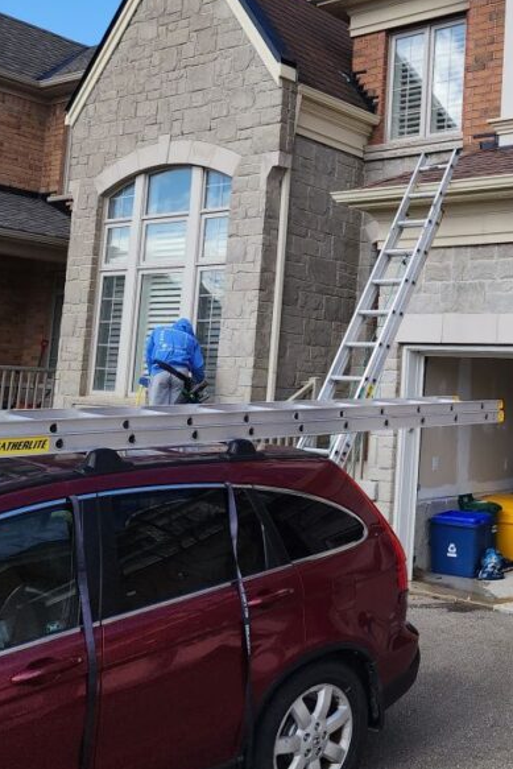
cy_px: 303
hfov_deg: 30.0
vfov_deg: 46.1
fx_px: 897
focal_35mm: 42
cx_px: 495
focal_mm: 6.4
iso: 12
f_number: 1.8
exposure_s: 1/820
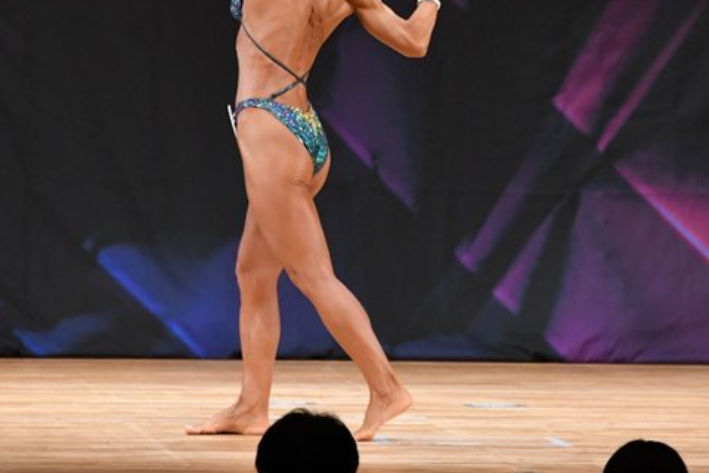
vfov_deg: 3.2
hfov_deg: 4.7
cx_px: 354
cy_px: 106
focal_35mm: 436
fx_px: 8586
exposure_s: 1/400
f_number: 5.6
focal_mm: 180
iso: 3200
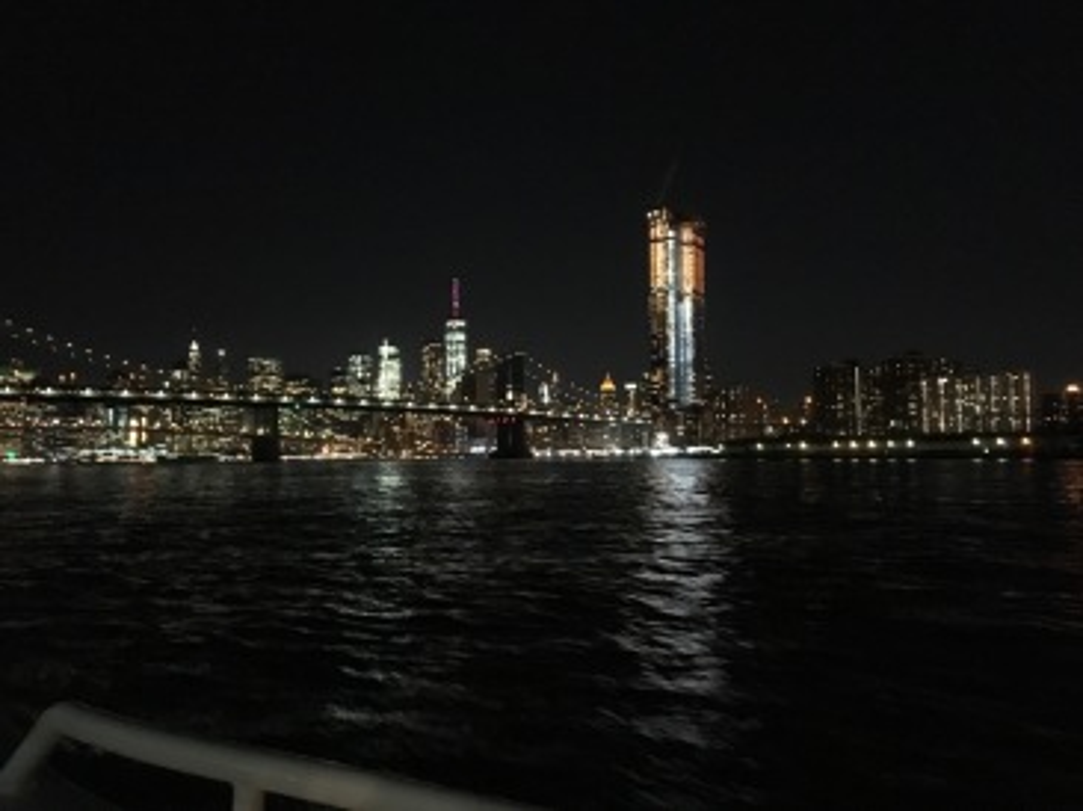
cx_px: 542
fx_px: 907
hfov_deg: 61.7
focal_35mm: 29
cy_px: 406
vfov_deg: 48.2
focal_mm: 4.15
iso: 1250
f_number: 2.2
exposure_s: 1/15
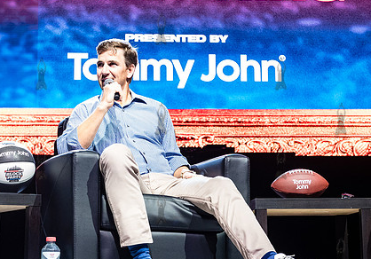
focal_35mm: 92
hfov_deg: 21.8
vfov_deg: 15.3
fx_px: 962
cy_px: 114
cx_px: 163
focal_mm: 62
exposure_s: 1/500
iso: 5000
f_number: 5
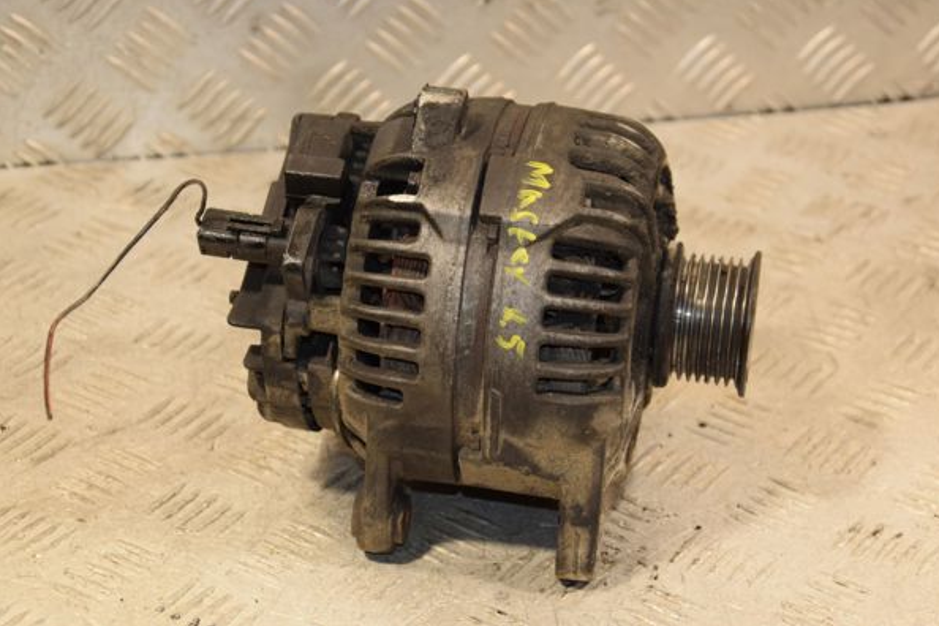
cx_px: 504
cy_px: 292
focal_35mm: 84
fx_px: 2191
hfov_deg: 24.2
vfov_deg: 16.3
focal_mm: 52
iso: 800
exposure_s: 1/160
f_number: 5
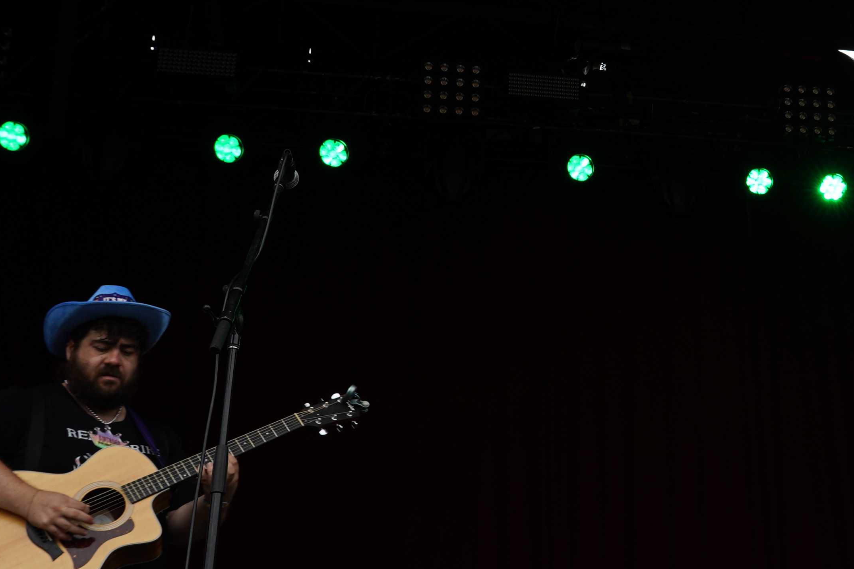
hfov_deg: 28.1
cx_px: 869
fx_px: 1589
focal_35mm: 67
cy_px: 285
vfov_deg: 20.3
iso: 100
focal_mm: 24
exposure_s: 1/100
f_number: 7.1
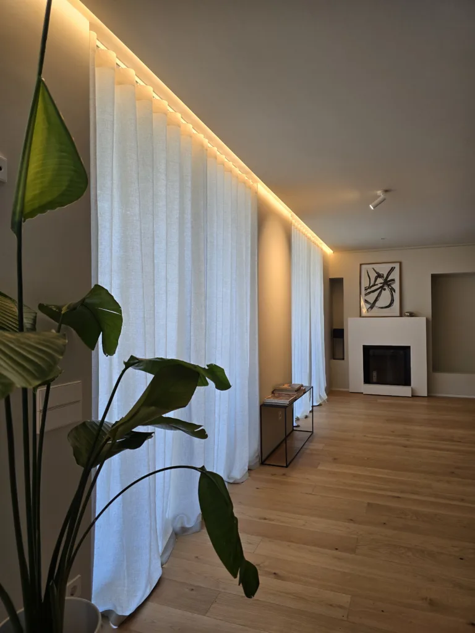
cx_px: 238
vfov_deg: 73.9
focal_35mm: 23
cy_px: 316
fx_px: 421
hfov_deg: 58.9
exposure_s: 1/100
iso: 80
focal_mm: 6.3
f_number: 1.7
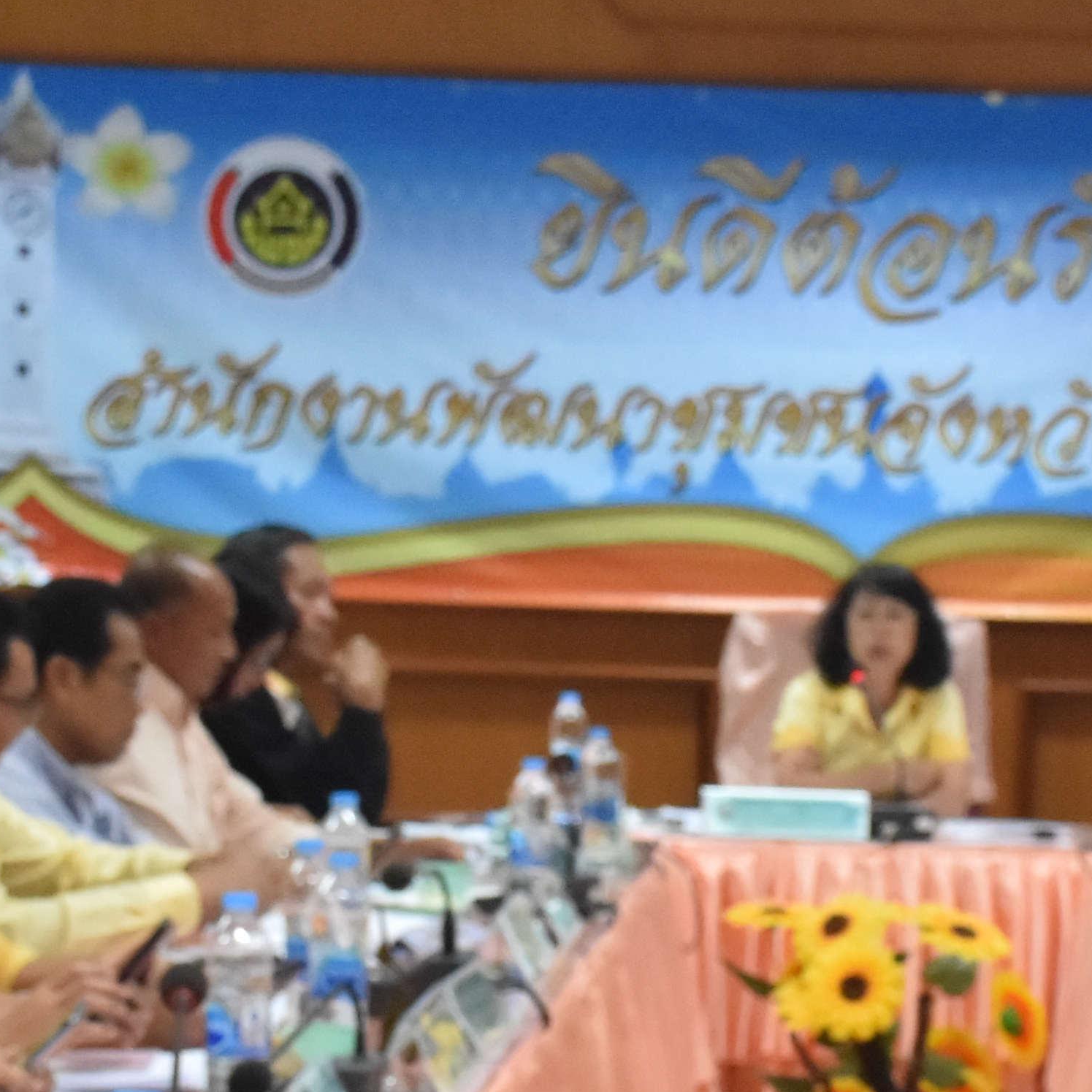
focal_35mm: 133
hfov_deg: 13.1
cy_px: 908
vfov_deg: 13.0
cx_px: 840
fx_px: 4747
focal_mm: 26
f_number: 6.3
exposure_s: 1/160
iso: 2000
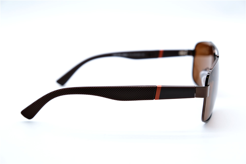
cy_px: 82
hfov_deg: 32.9
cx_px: 123
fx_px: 417
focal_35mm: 61
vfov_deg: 22.2
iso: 160
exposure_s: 1/150
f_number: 5.6
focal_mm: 40.7
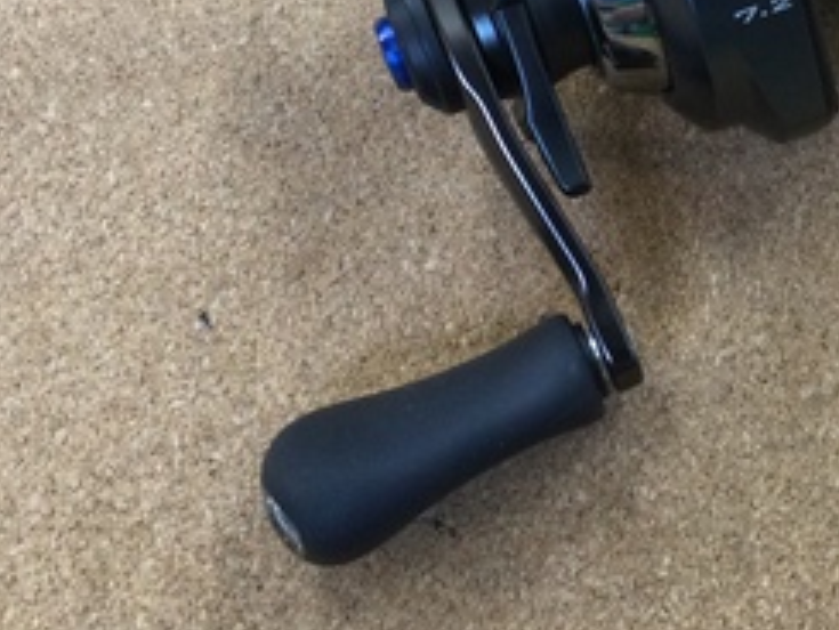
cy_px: -51
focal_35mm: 76
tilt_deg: -60.3
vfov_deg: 18.7
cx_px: 938
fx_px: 1843
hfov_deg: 23.9
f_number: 2.4
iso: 64
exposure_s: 1/30
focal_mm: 3.3
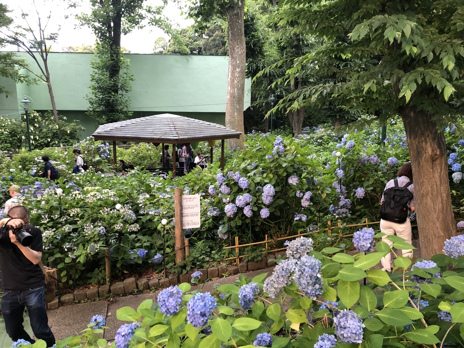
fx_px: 375
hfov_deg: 63.4
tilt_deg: -11.1
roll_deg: -1.4
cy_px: 174
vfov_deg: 49.7
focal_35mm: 28
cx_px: 232
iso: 32
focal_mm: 3.99
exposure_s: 1/25
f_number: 1.8
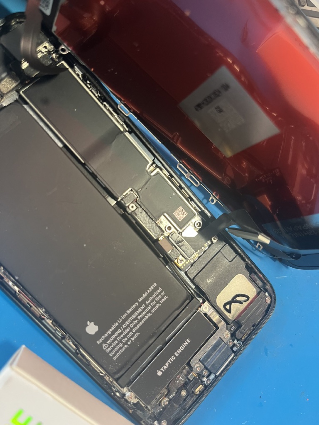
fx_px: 319
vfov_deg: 67.3
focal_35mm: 26
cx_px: 160
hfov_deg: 53.1
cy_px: 212
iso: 200
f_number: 1.6
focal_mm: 5.1
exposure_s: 1/60
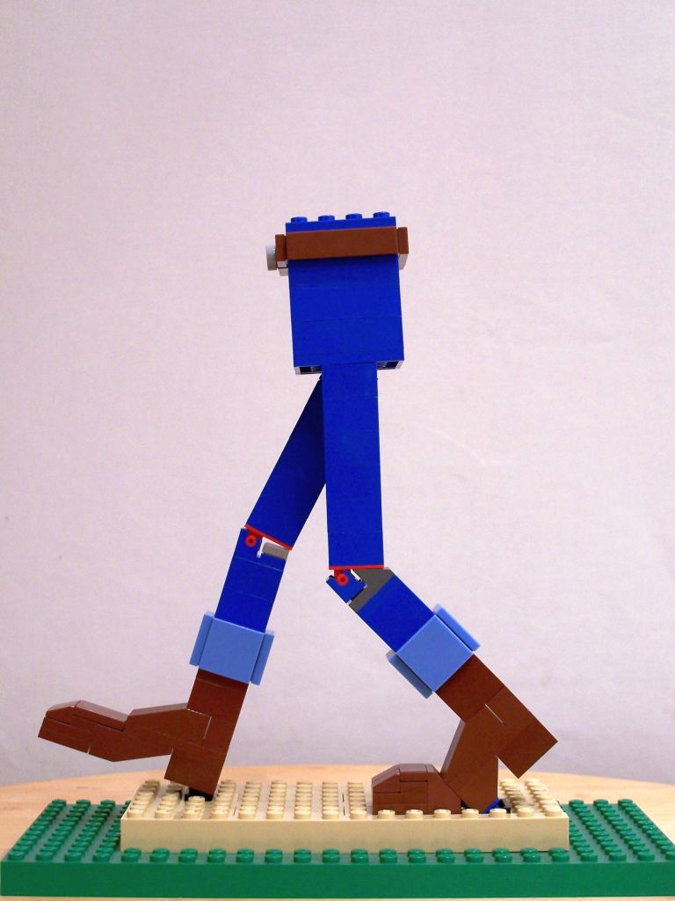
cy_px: 450
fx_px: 1794
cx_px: 338
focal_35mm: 69
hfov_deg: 21.3
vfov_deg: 28.2
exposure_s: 1/4
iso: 80
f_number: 3.2
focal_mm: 11.5
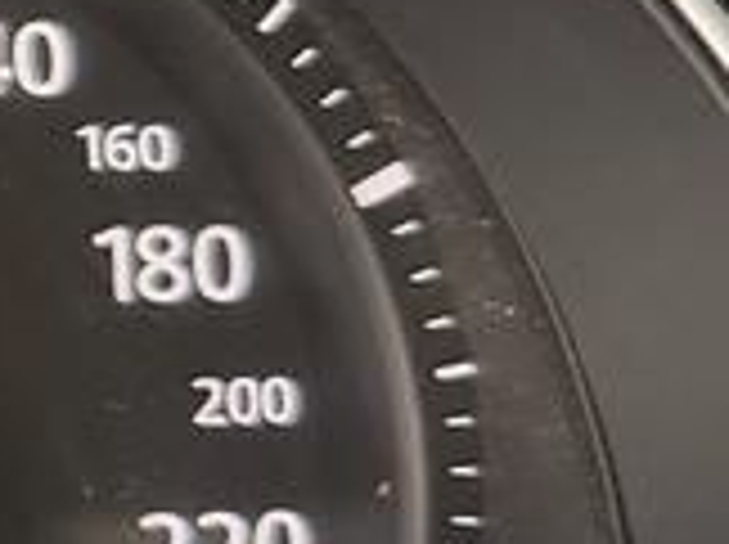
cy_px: 81
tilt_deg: -19.4
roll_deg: +0.5
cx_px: -1683
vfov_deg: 7.8
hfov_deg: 8.3
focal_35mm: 190
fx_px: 3995
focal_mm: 6.76
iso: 200
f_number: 1.78
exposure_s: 1/91
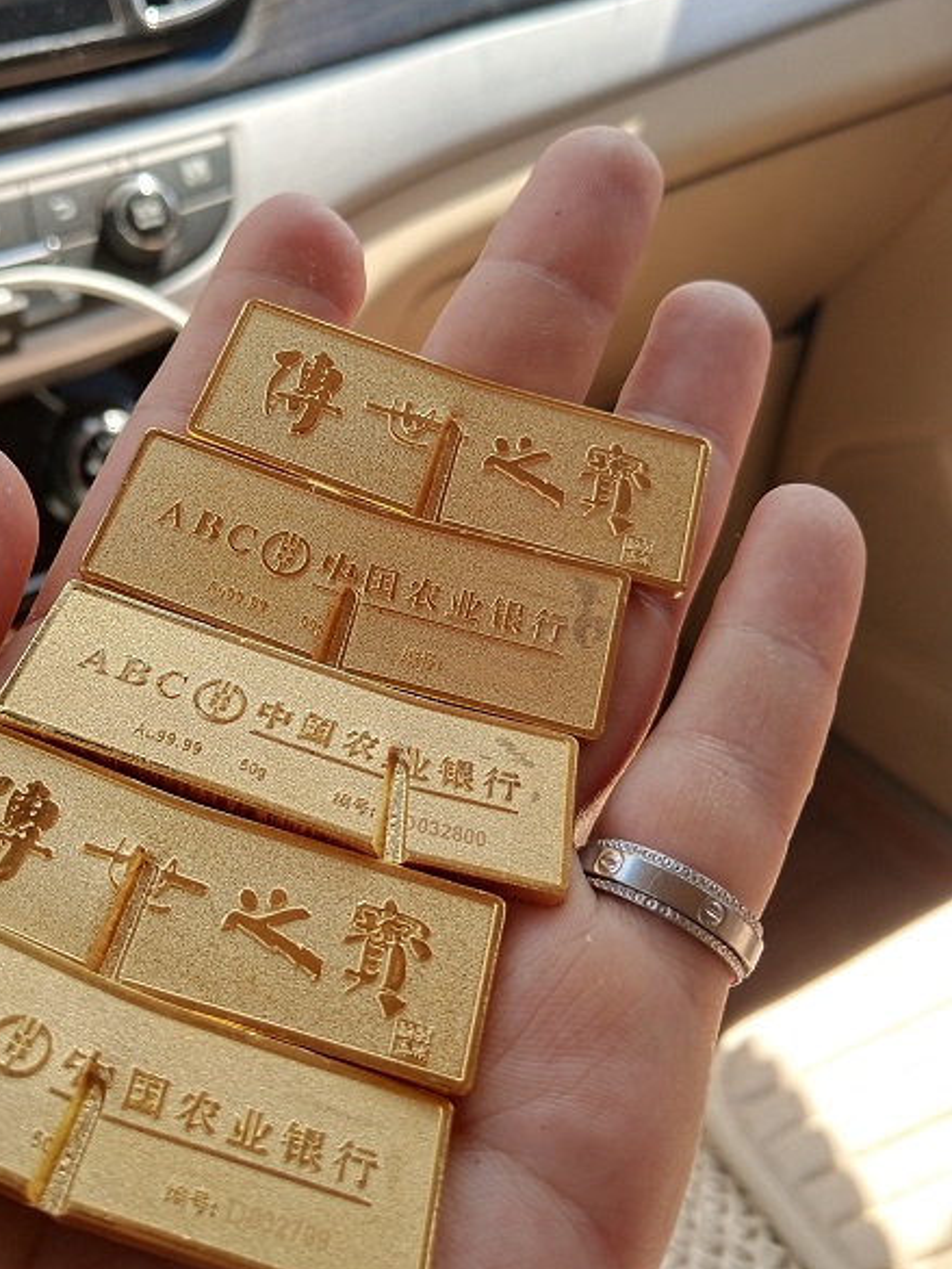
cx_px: 304
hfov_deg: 34.8
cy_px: 594
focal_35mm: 41
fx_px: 1503
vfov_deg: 45.7
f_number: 1.8
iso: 61
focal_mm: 3.95
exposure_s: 1/208
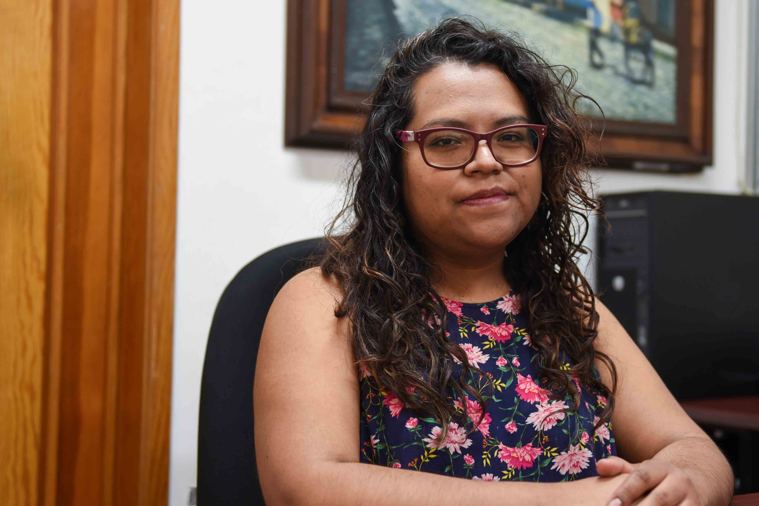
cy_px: 254
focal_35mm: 58
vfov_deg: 23.4
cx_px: 434
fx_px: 1223
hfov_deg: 34.4
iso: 500
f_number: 2.8
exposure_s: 1/80
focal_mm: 44
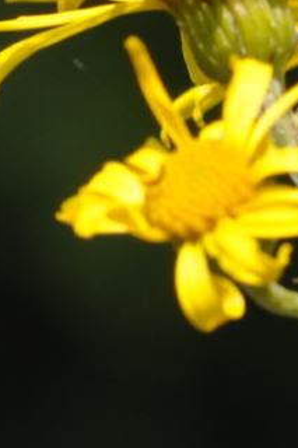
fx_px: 12992
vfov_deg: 2.0
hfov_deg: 1.3
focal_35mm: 1045
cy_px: 373
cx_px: 780
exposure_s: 1/250
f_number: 8
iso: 200
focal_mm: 105
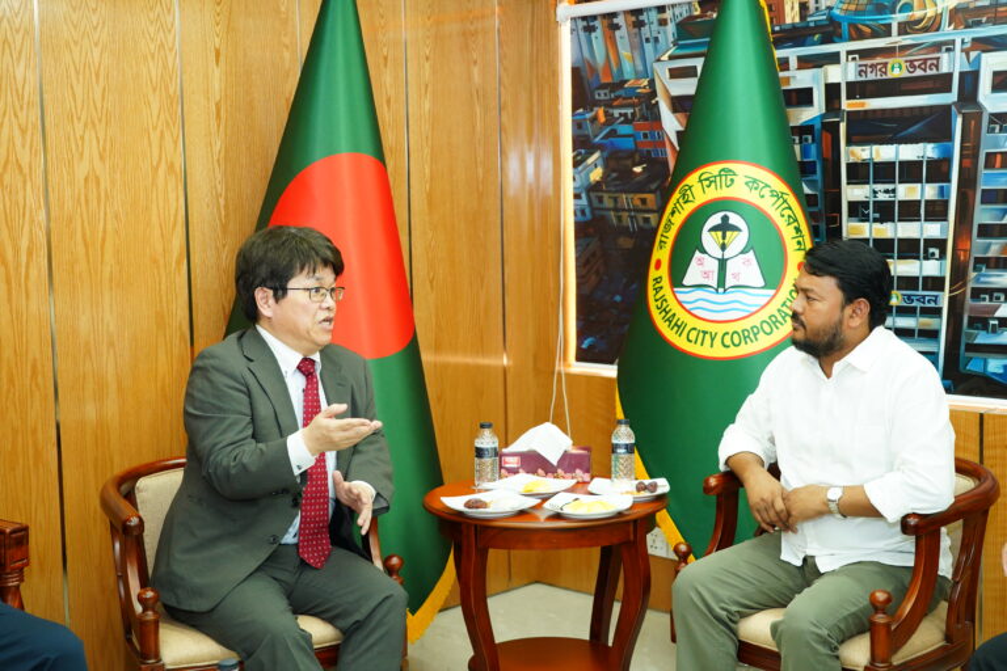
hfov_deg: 41.1
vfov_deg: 28.1
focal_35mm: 48
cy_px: 336
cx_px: 504
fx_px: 1343
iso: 2000
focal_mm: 48
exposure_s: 1/125
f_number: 5
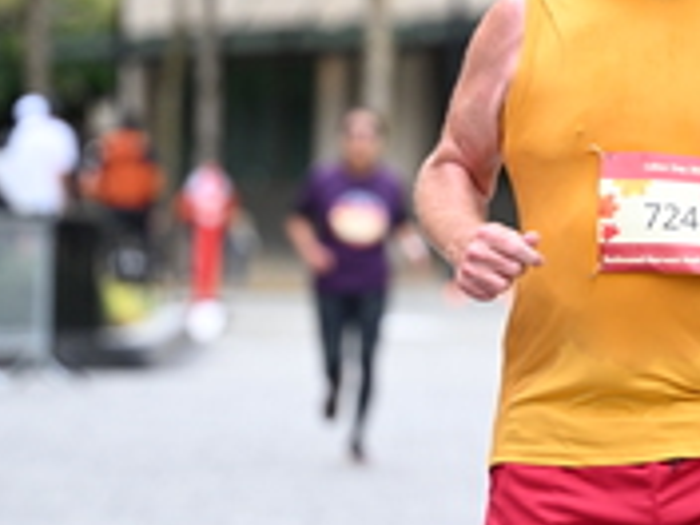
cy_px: 56
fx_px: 6673
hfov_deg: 6.0
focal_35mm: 330
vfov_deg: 4.5
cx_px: 587
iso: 640
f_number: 2.8
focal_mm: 110
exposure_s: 1/2000
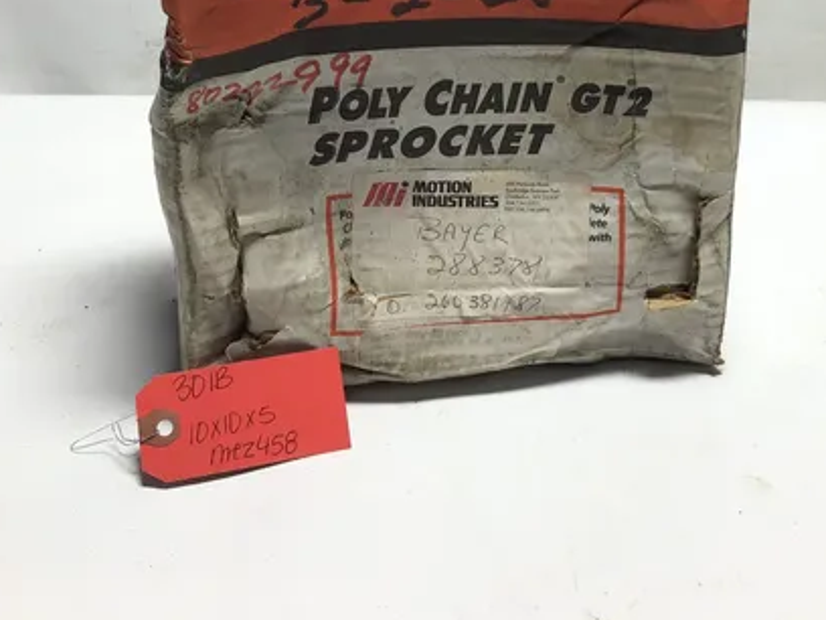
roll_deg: -1.7
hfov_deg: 33.7
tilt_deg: -24.7
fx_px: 1360
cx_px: 490
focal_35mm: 57
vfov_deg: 24.9
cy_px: 64
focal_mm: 3.3
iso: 25
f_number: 2.4
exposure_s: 1/120
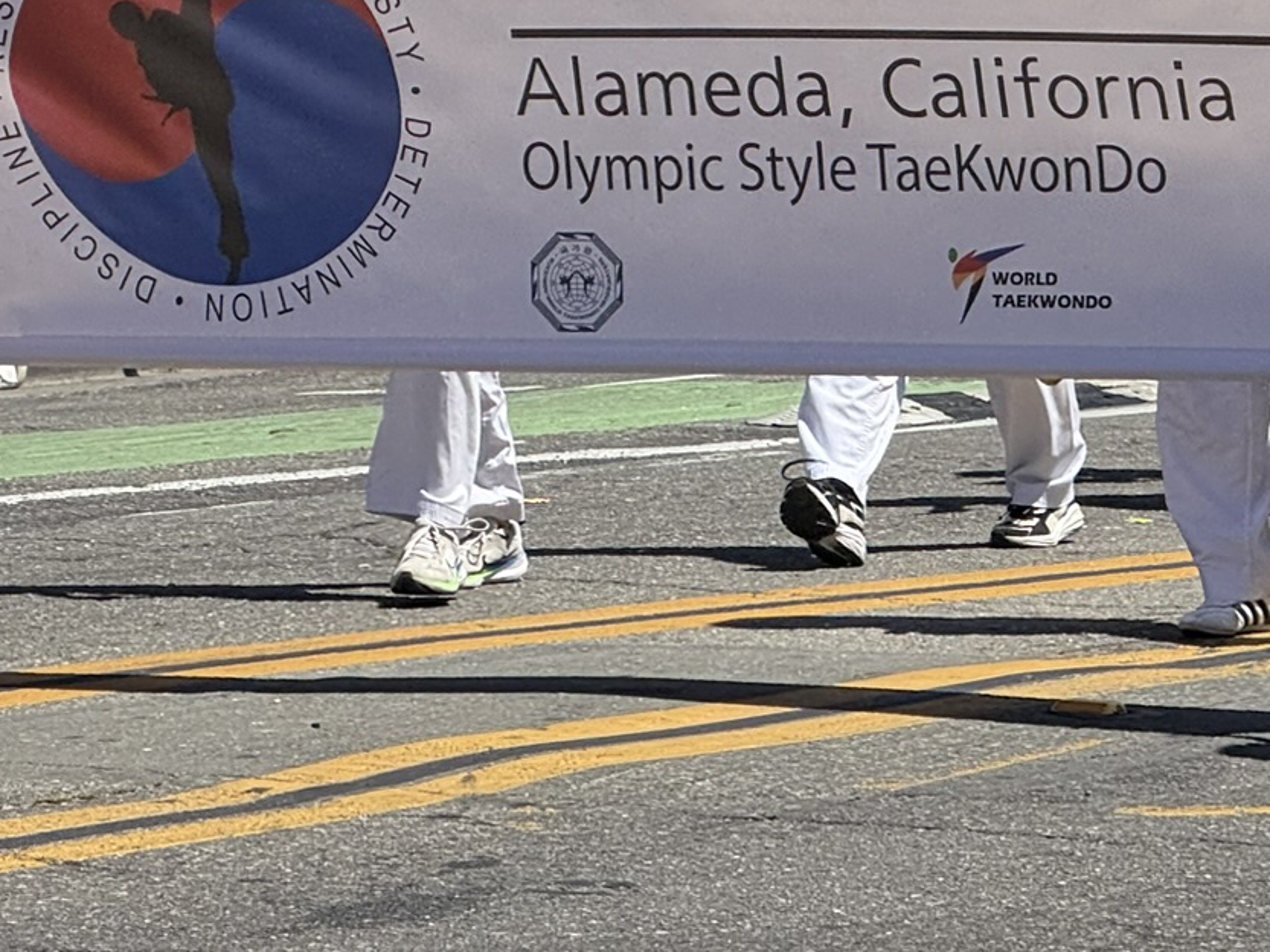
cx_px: 790
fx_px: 10825
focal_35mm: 295
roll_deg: -0.1
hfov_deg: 6.7
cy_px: 142
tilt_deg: -2.3
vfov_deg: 5.0
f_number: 2.8
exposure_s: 1/951
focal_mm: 15.66
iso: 64
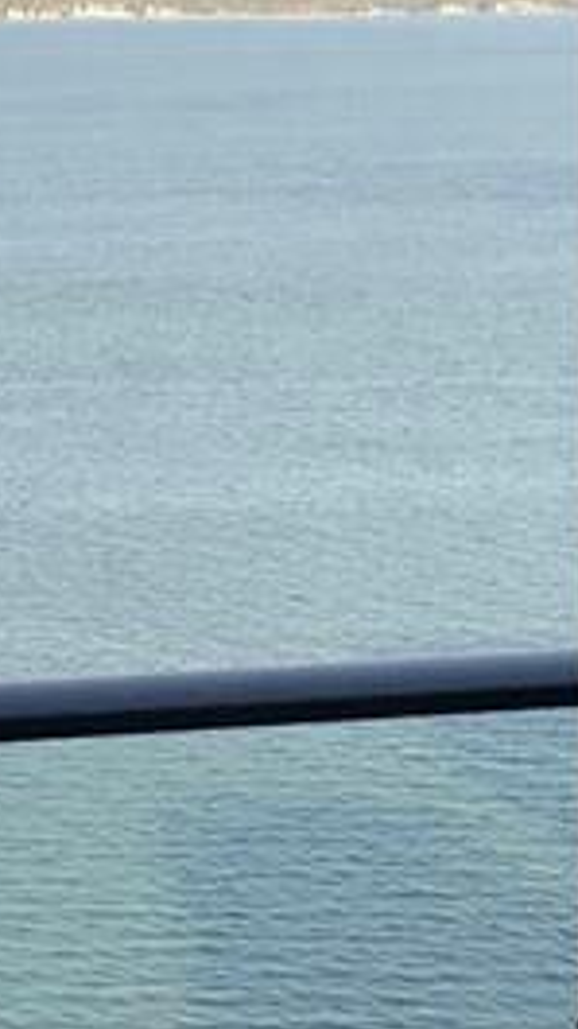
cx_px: 124
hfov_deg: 9.9
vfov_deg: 17.6
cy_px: 551
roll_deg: +1.0
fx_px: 3325
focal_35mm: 122
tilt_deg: -7.9
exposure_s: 1/1282
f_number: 2.2
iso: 32
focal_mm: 4.15
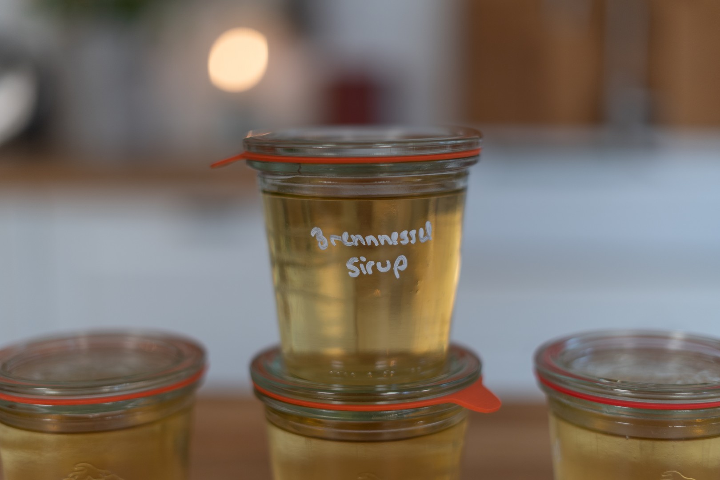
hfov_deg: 39.6
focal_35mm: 50
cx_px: 360
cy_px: 240
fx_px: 1000
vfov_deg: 27.0
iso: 200
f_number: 1.8
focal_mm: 50
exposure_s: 1/200
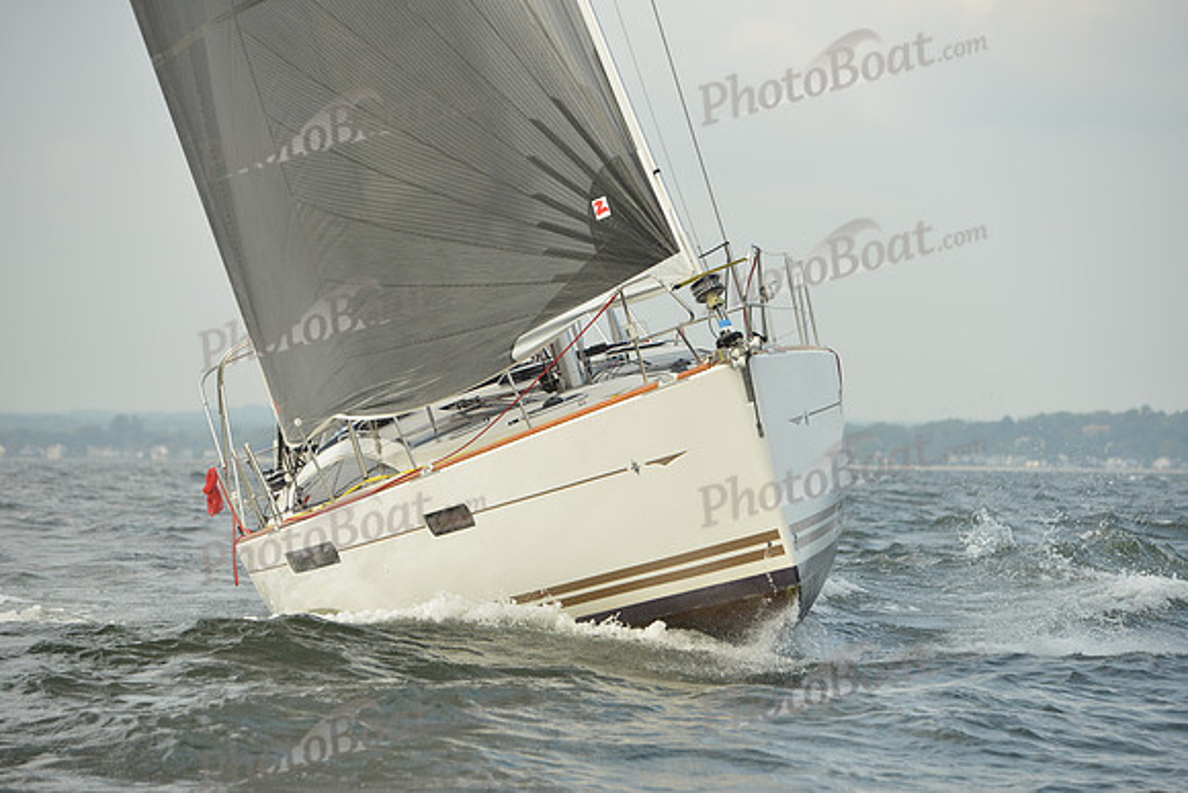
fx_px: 5941
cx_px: 594
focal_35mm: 180
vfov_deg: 7.6
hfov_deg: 11.4
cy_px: 396
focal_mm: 180
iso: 320
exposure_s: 1/1250
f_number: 6.3
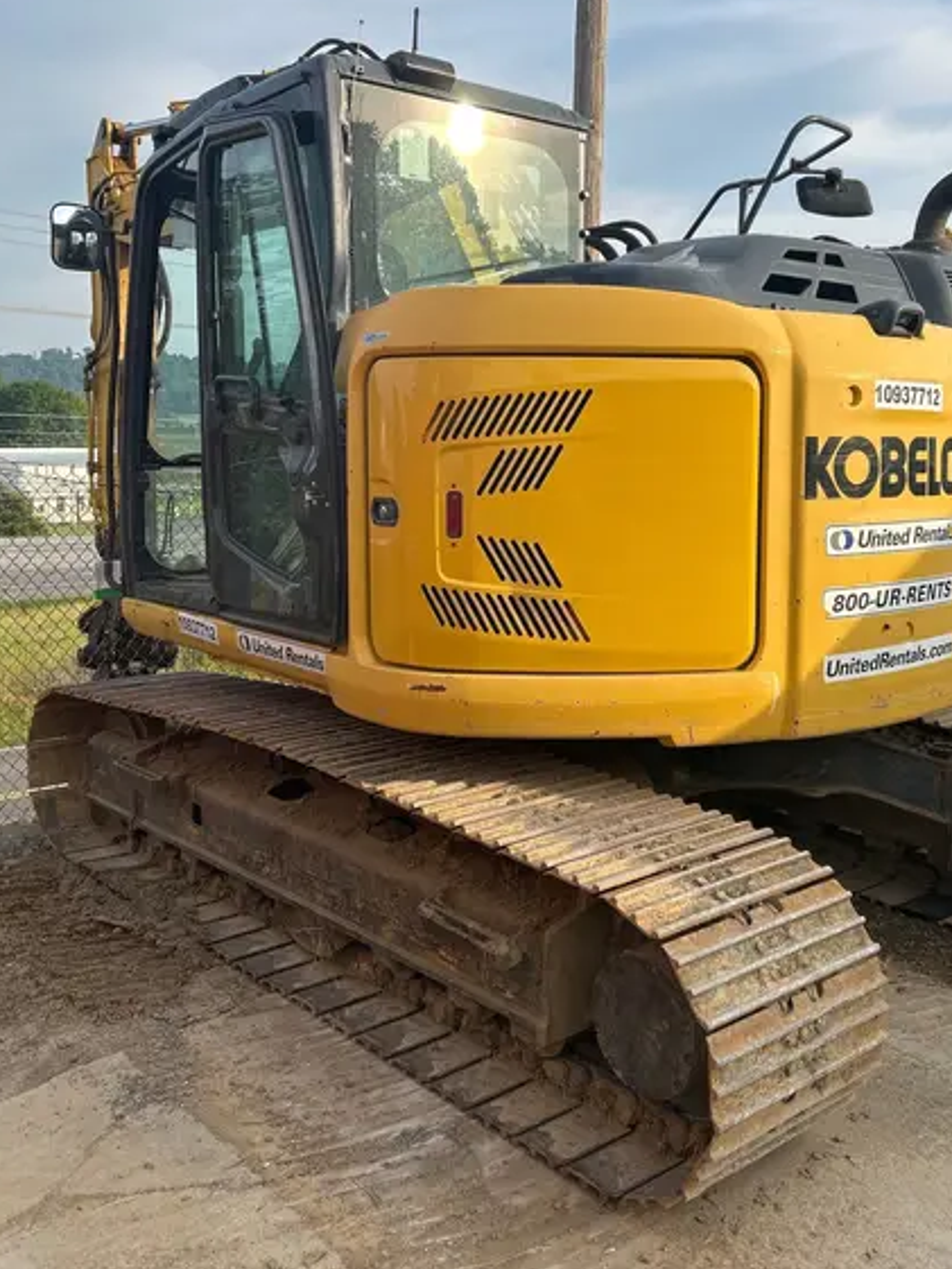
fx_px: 1246
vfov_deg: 53.8
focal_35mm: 34
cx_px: 597
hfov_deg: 41.5
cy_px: 560
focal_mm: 5.7
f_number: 1.5
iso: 50
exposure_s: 1/1779
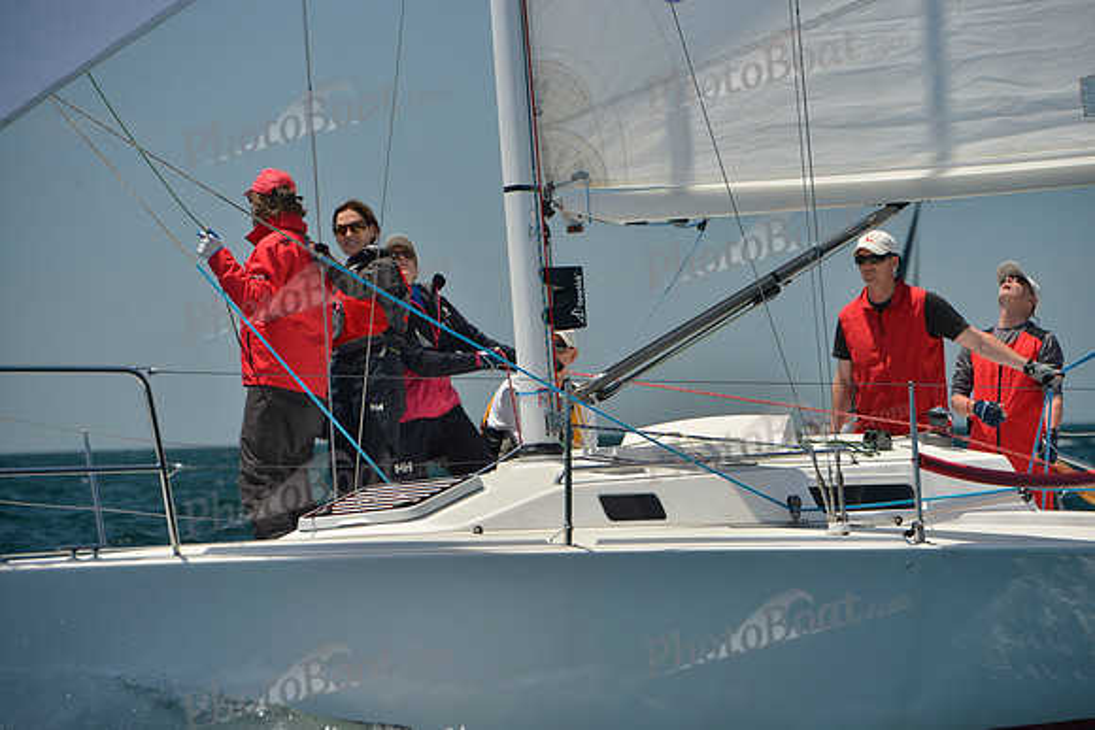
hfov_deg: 10.3
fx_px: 6084
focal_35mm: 200
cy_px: 365
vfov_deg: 6.9
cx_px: 548
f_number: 8
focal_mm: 200
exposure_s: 1/800
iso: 400
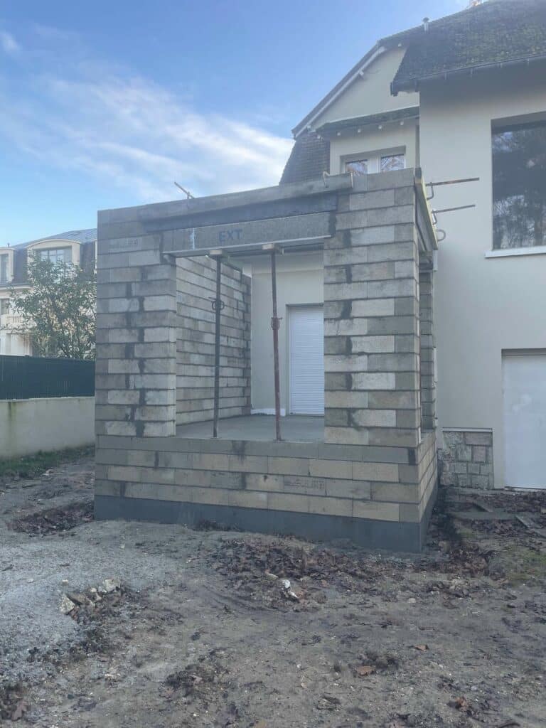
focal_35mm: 26
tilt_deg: +2.5
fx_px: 547
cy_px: 364
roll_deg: -0.5
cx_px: 273
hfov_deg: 53.1
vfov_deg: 67.3
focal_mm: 4.2
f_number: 1.6
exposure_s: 1/121
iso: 32
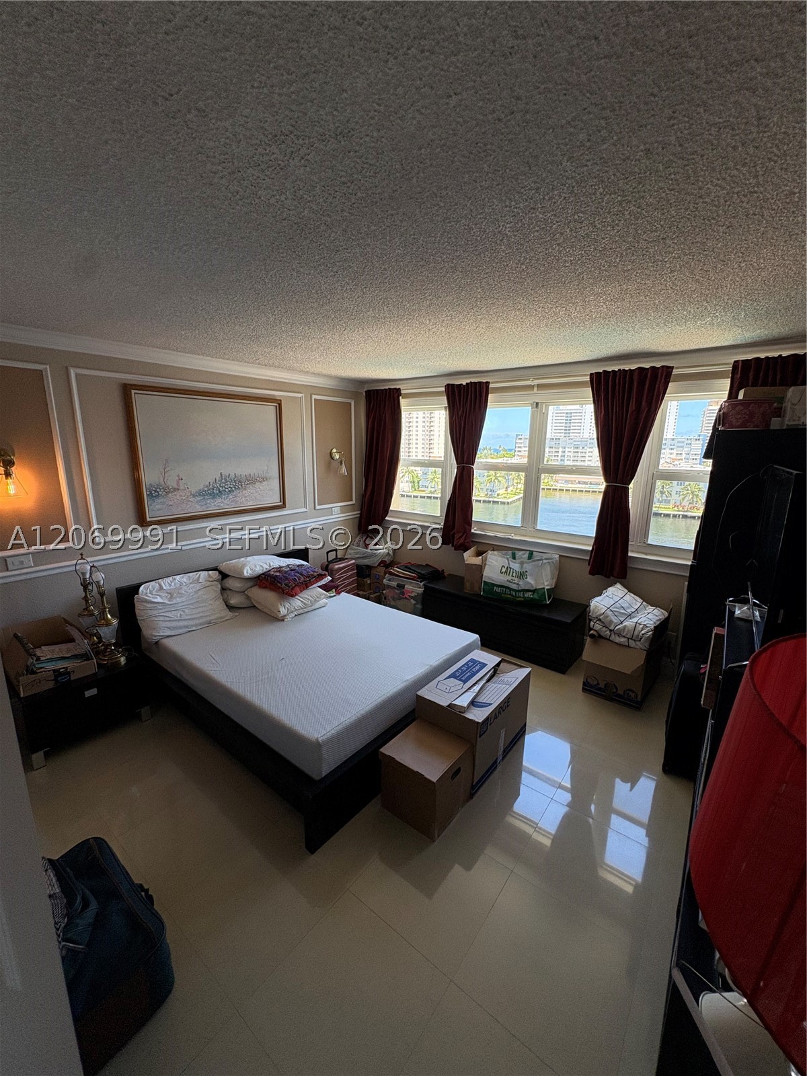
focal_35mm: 14
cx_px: 404
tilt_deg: -11.2
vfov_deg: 102.1
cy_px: 538
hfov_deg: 85.7
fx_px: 435
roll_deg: -0.8
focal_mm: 2.22
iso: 125
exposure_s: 1/107
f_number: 2.2
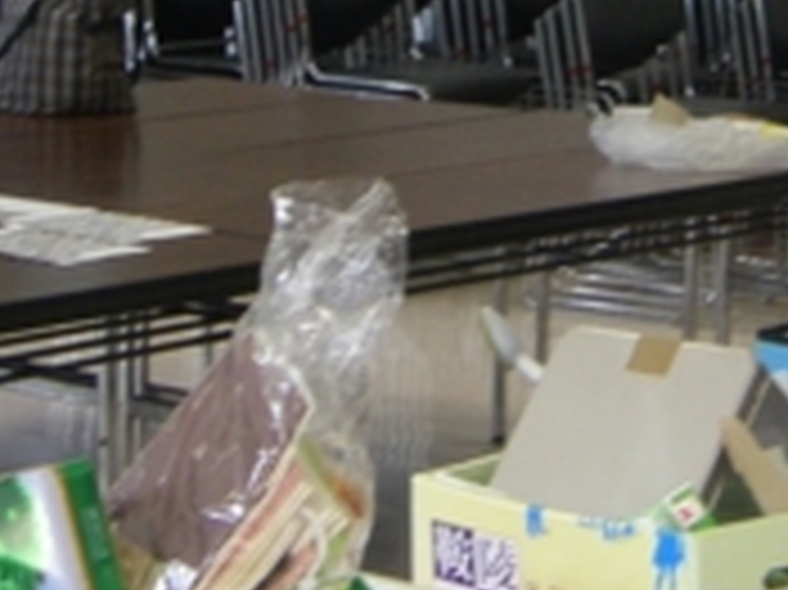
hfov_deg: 11.3
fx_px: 3958
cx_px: 572
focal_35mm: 174
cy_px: -14
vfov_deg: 8.5
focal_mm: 6.3
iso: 125
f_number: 3.5
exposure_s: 1/50
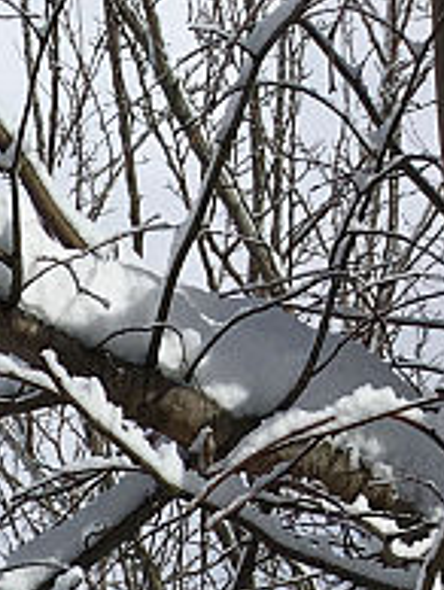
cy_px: 1676
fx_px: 3055
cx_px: -800
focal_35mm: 179
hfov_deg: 7.5
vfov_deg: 9.2
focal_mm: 4.15
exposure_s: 1/3846
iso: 25
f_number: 2.2
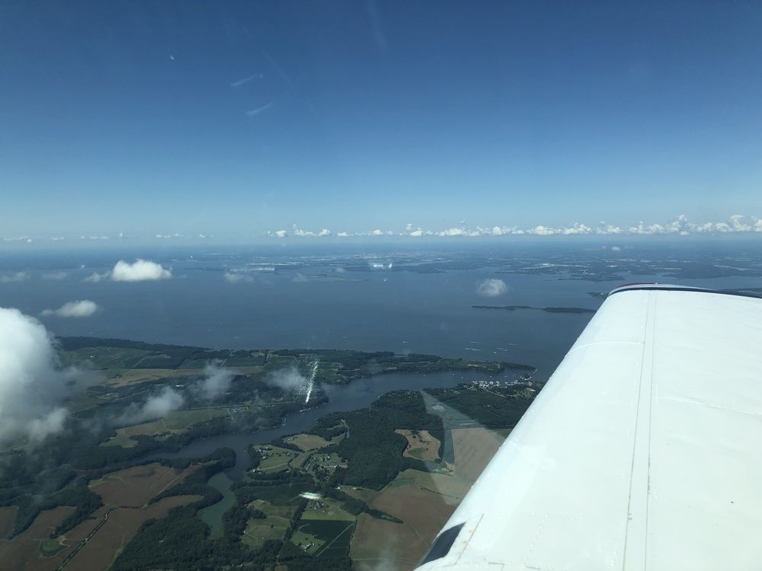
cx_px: 381
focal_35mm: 28
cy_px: 286
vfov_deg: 49.7
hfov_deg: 63.4
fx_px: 616
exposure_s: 1/3040
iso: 20
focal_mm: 4
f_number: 1.8
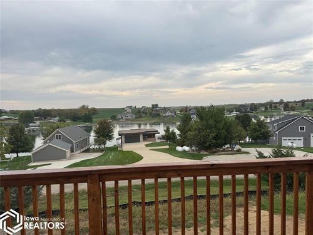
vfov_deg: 56.8
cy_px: 118
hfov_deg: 71.6
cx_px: 156
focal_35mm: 24
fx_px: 217
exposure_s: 1/1094
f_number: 1.78
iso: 80
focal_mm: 6.76
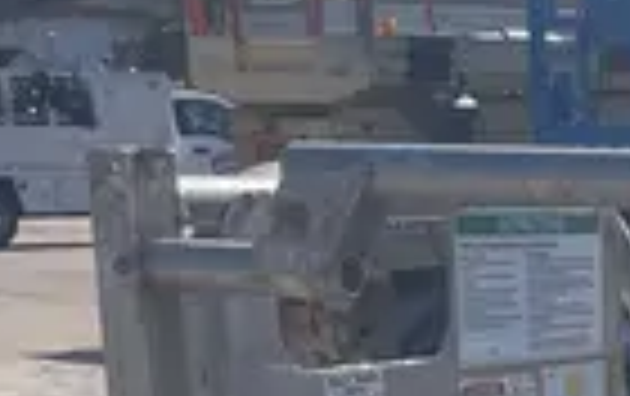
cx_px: 950
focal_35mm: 144
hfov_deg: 13.6
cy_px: 893
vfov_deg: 8.5
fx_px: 2476
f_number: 1.6
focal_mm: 4.2
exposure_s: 1/4651
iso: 32
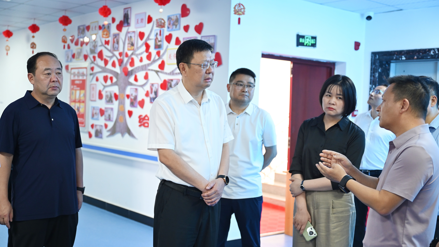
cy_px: 131
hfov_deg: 46.4
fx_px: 512
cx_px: 220
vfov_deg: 27.1
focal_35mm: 44
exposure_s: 1/125
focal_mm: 42
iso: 1600
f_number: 2.8
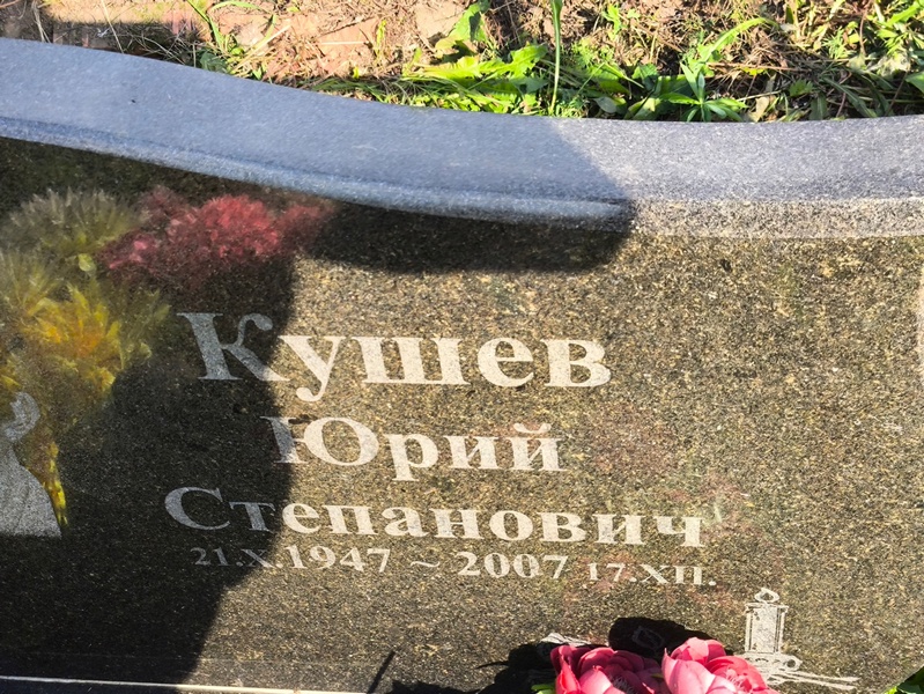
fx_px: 1335
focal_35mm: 50
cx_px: 462
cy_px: 347
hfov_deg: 38.2
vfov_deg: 29.1
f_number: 1.7
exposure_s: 1/303
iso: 50
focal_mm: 4.71
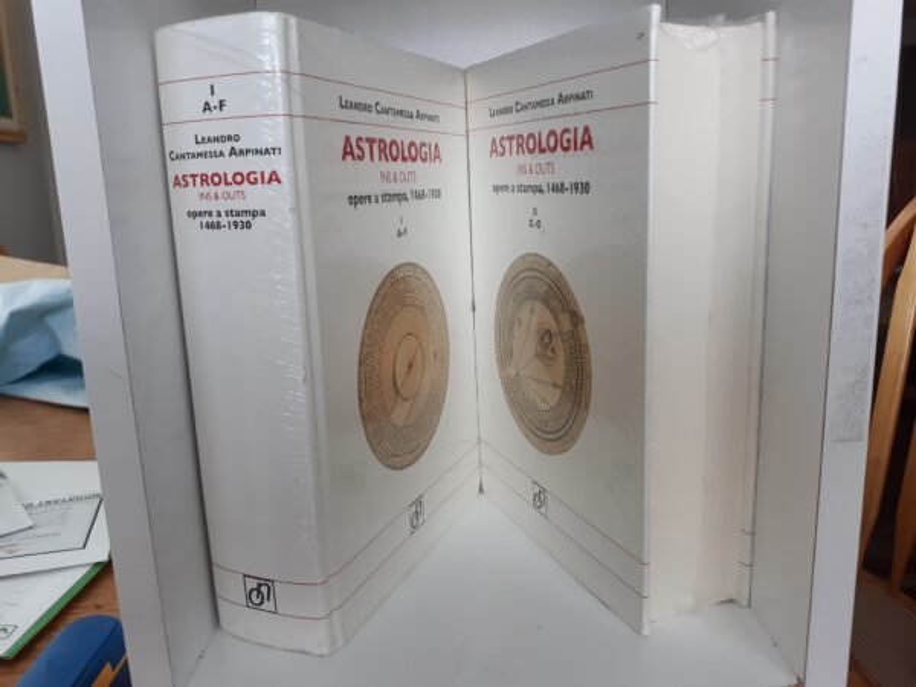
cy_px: 344
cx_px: 458
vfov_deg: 49.7
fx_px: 741
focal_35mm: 28
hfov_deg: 63.4
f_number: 1.7
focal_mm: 3.7
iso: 80
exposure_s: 1/120
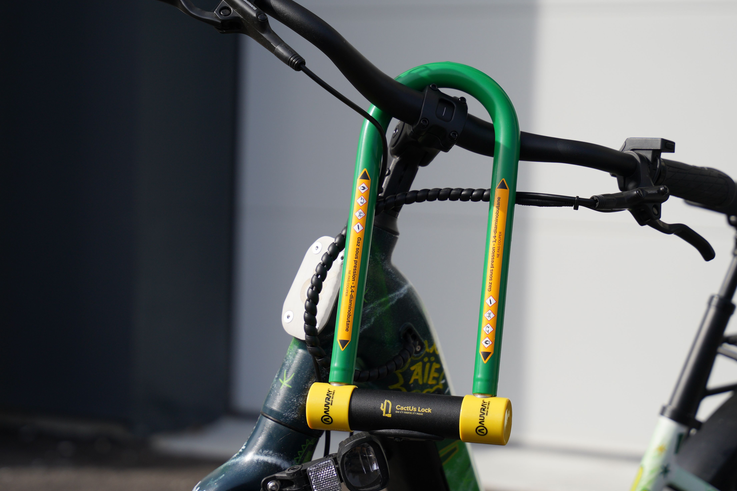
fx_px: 1945
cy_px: 177
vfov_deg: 14.4
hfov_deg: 21.4
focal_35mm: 95
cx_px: 412
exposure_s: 1/2500
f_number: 2.8
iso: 160
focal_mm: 70
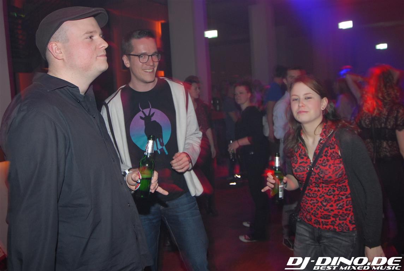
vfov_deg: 37.0
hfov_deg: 53.0
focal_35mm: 36
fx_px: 405
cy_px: 136
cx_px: 202
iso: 400
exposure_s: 1/6
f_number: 5.6
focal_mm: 24
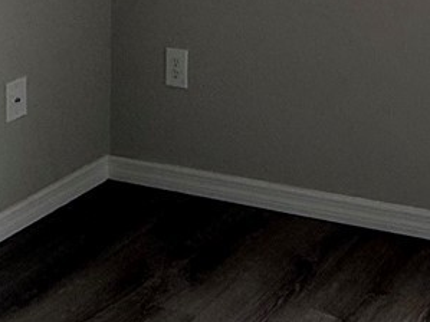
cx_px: 476
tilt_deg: +0.4
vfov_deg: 16.7
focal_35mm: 75
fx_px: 931
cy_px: -237
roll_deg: +0.6
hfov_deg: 24.2
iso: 64
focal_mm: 2.22
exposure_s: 1/167
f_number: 2.2
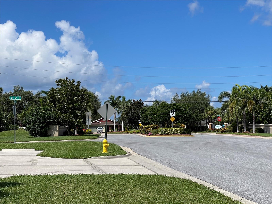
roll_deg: +0.4
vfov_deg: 22.9
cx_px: 136
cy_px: 102
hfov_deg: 30.3
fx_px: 503
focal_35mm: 64
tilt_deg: +3.7
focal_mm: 7.5
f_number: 2.2
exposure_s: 1/1815
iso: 20
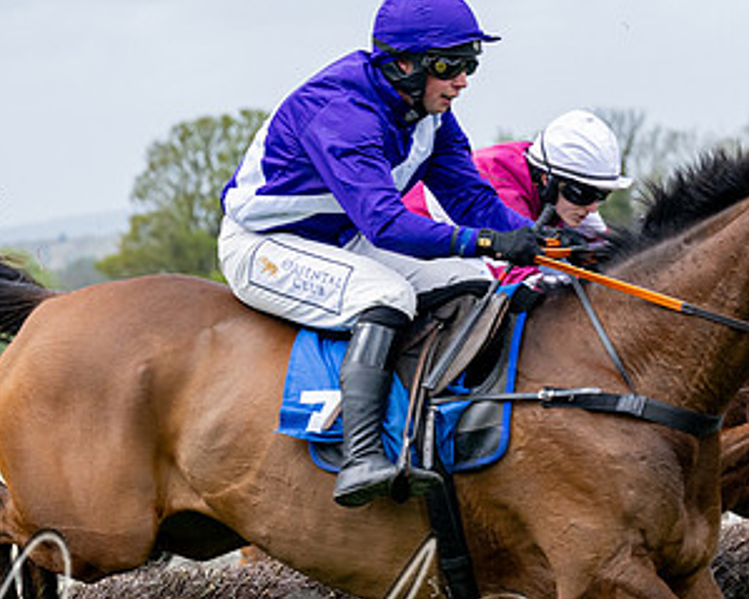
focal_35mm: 226
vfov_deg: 6.8
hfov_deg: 8.5
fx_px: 5008
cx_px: 833
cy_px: 511
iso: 400
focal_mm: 70
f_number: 4
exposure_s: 1/1600
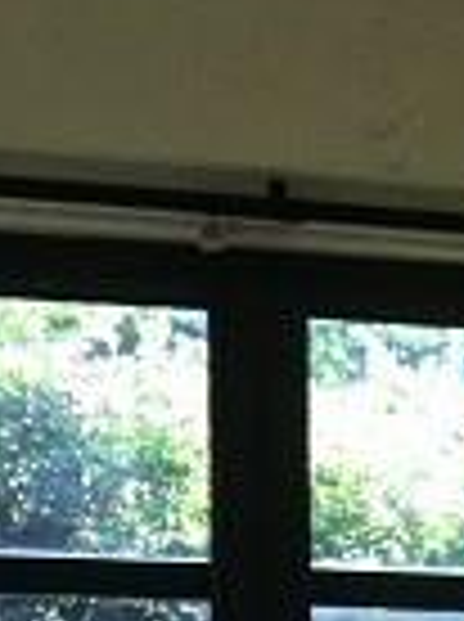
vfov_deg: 11.0
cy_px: 1224
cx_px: 613
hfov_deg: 8.9
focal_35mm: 164
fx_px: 2940
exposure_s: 1/30
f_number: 2.8
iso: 80
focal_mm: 3.85
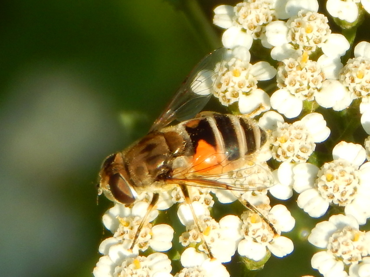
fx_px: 2673
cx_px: 185
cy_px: 138
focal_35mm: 250
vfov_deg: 5.9
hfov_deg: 7.9
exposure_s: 1/400
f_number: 5.6
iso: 125
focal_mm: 44.9
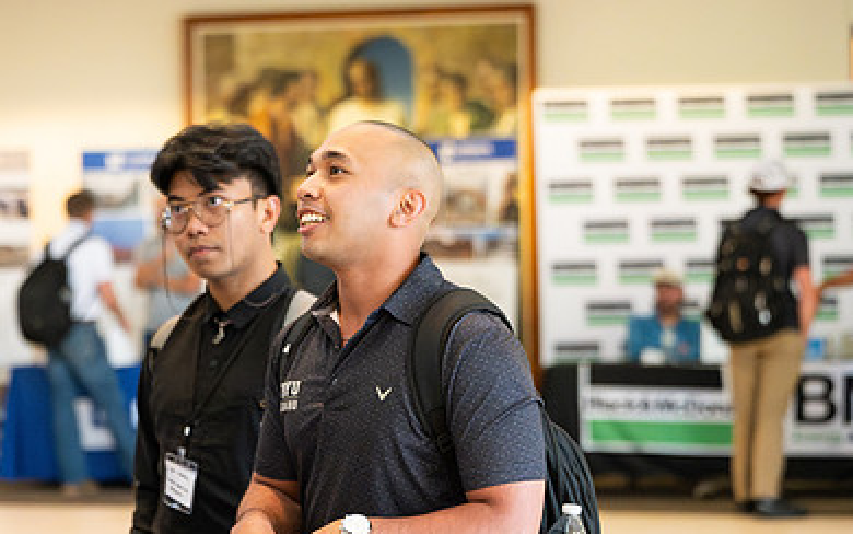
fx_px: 2465
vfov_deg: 12.4
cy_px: 318
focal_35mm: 106
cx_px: 319
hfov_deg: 19.6
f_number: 2.8
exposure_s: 1/800
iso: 6400
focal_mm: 70
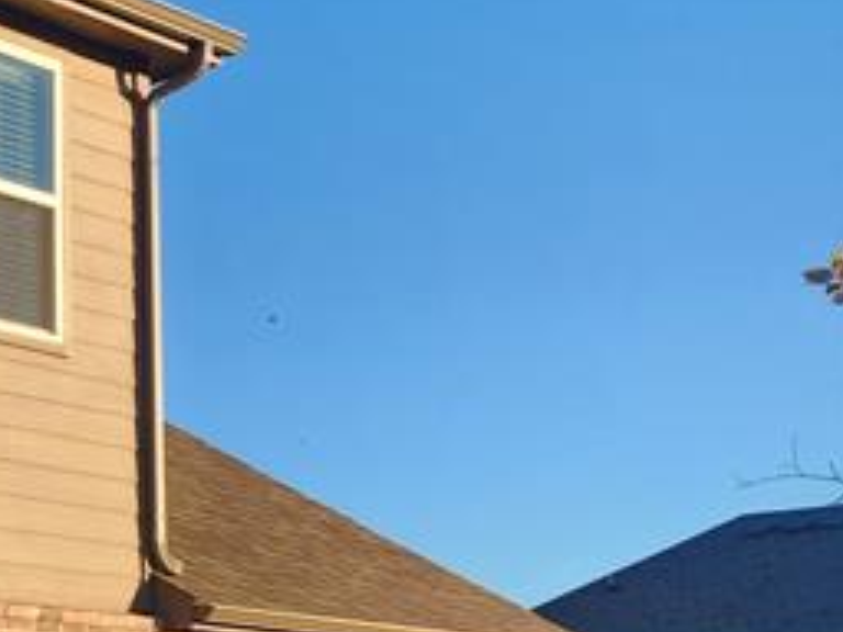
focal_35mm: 92
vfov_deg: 15.6
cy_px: 714
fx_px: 2240
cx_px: -833
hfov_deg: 16.4
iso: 12
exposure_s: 1/316
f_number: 1.8
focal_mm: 6.4
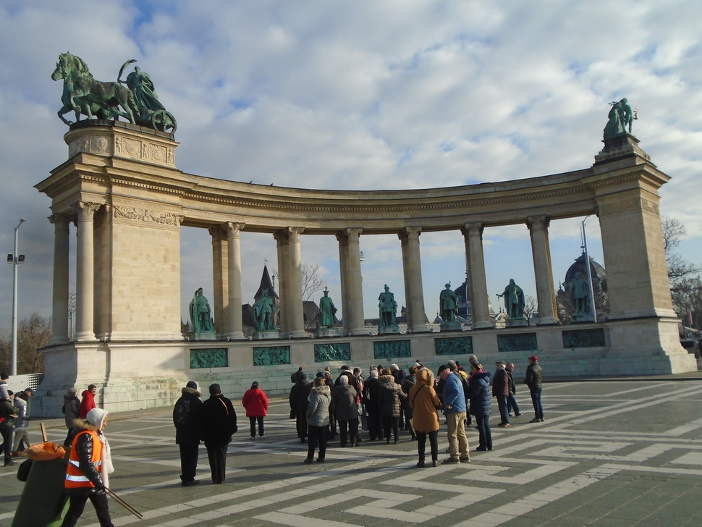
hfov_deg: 58.3
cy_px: 264
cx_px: 351
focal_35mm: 31
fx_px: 629
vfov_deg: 45.5
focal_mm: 5.5
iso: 100
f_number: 8.8
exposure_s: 1/200
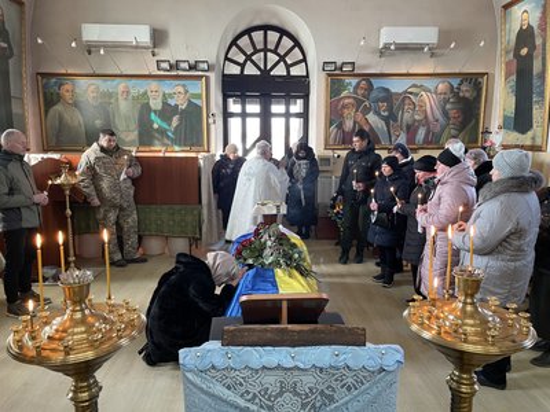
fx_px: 413
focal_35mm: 26
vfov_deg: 53.1
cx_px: 275
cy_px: 206
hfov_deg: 67.3
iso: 200
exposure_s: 1/60
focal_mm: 4.2
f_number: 1.6
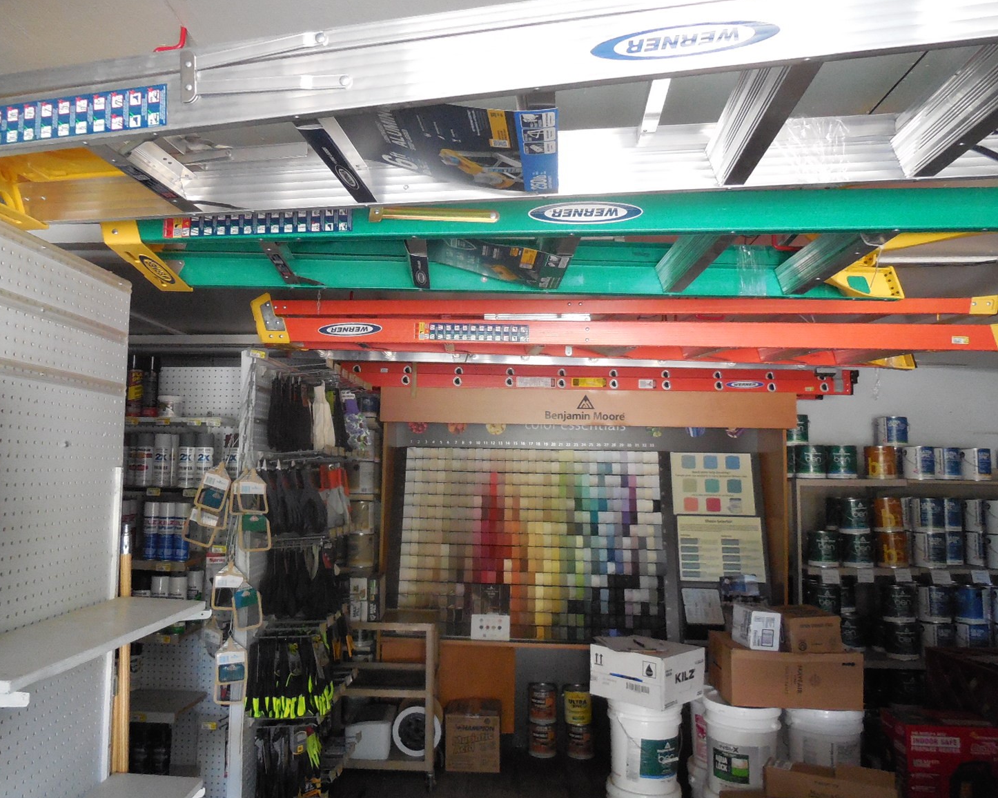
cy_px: 388
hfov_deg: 63.9
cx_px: 447
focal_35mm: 27
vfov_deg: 53.2
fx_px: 798
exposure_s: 1/50
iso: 800
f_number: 3.1
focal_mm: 4.5
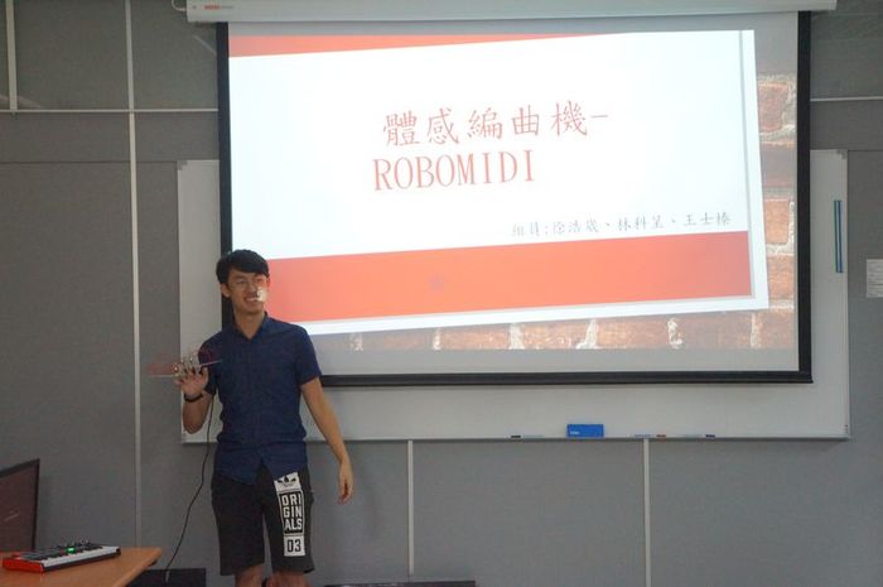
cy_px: 294
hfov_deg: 29.9
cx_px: 442
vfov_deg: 20.1
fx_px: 1654
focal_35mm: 68
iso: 3200
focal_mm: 45
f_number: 5
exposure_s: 1/160
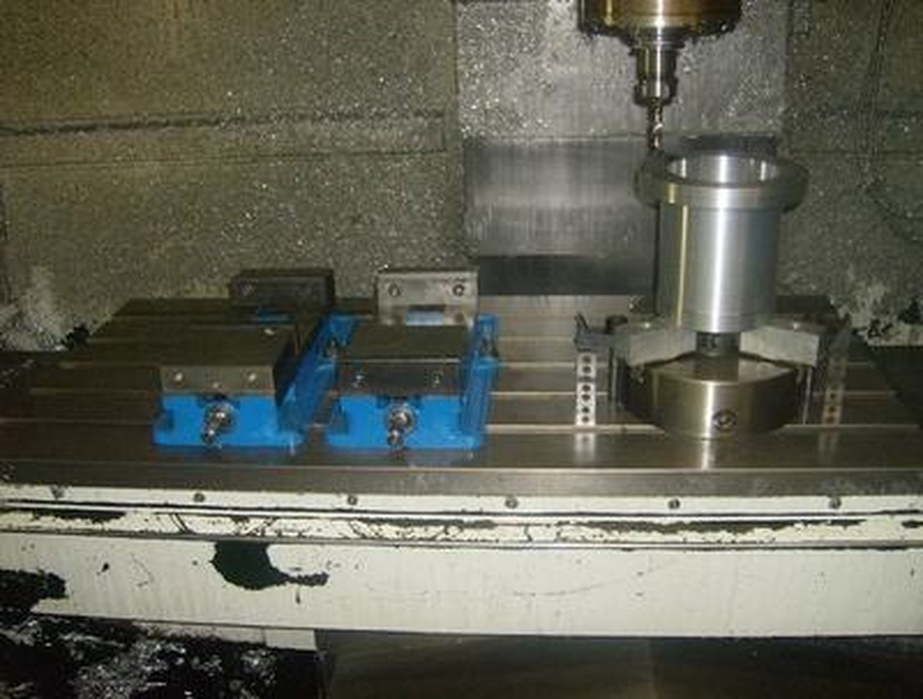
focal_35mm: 36
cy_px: 350
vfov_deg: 39.9
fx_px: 963
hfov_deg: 51.2
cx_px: 462
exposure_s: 1/60
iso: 200
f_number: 2.8
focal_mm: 6
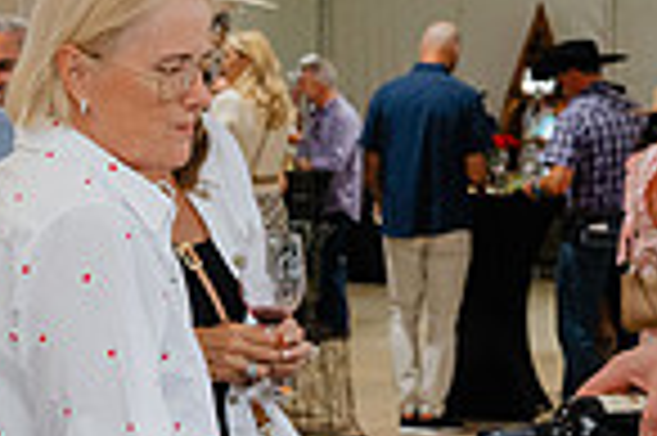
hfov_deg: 15.7
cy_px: 321
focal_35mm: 131
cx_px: 266
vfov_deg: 10.4
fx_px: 2388
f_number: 5
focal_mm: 33
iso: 2200
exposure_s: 1/160
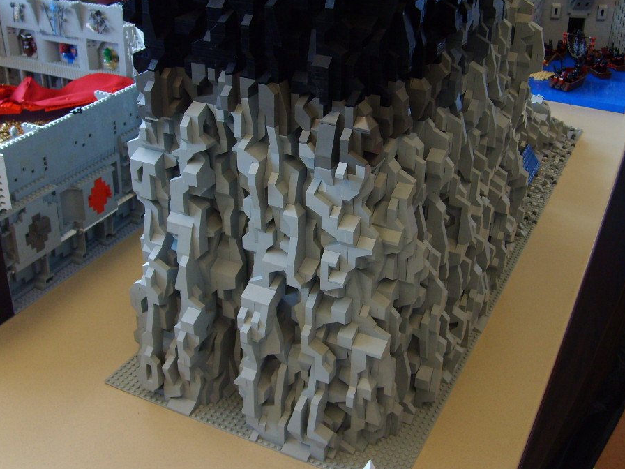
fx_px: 722
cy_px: 216
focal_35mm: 40
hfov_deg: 46.8
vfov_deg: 35.9
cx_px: 322
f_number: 2.8
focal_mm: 5.8
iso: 100
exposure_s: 1/30
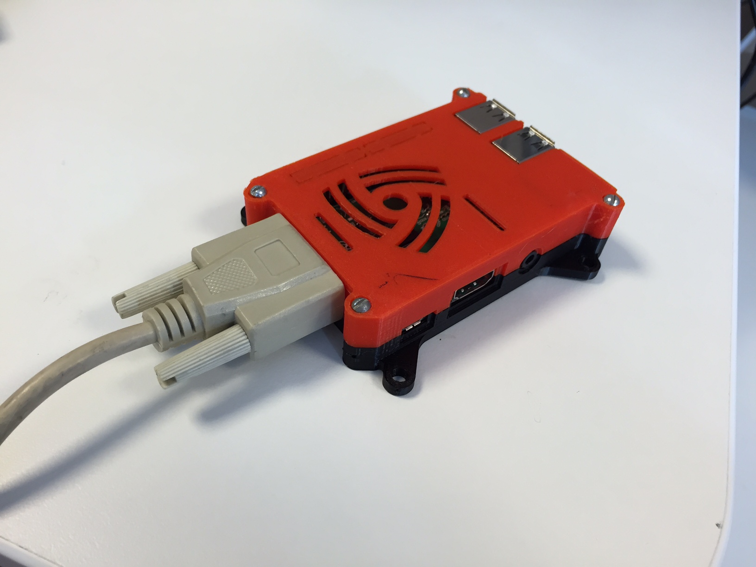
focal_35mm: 29
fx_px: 633
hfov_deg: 61.7
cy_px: 284
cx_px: 378
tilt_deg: -48.1
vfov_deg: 48.2
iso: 32
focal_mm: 4.15
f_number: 2.2
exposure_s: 1/33
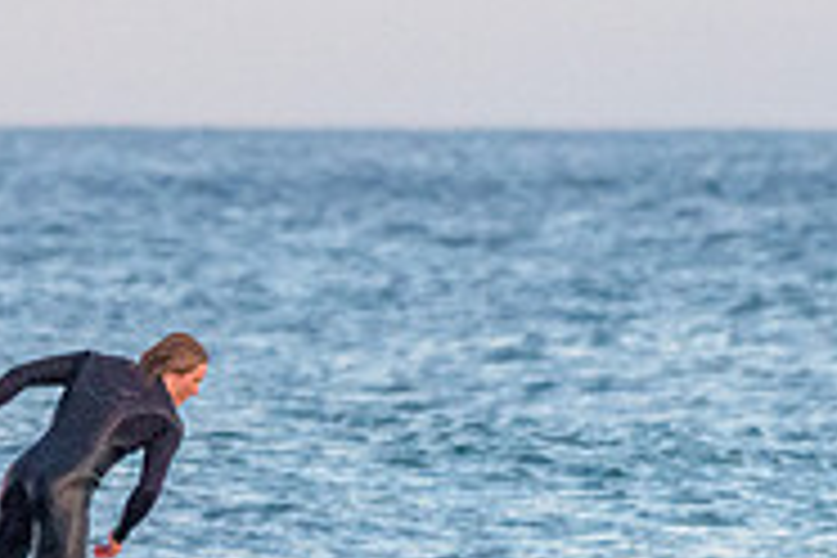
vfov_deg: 1.0
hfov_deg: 1.5
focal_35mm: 1372
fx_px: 31897
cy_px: 614
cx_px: -66
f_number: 5.6
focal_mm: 360
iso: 2200
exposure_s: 1/2000
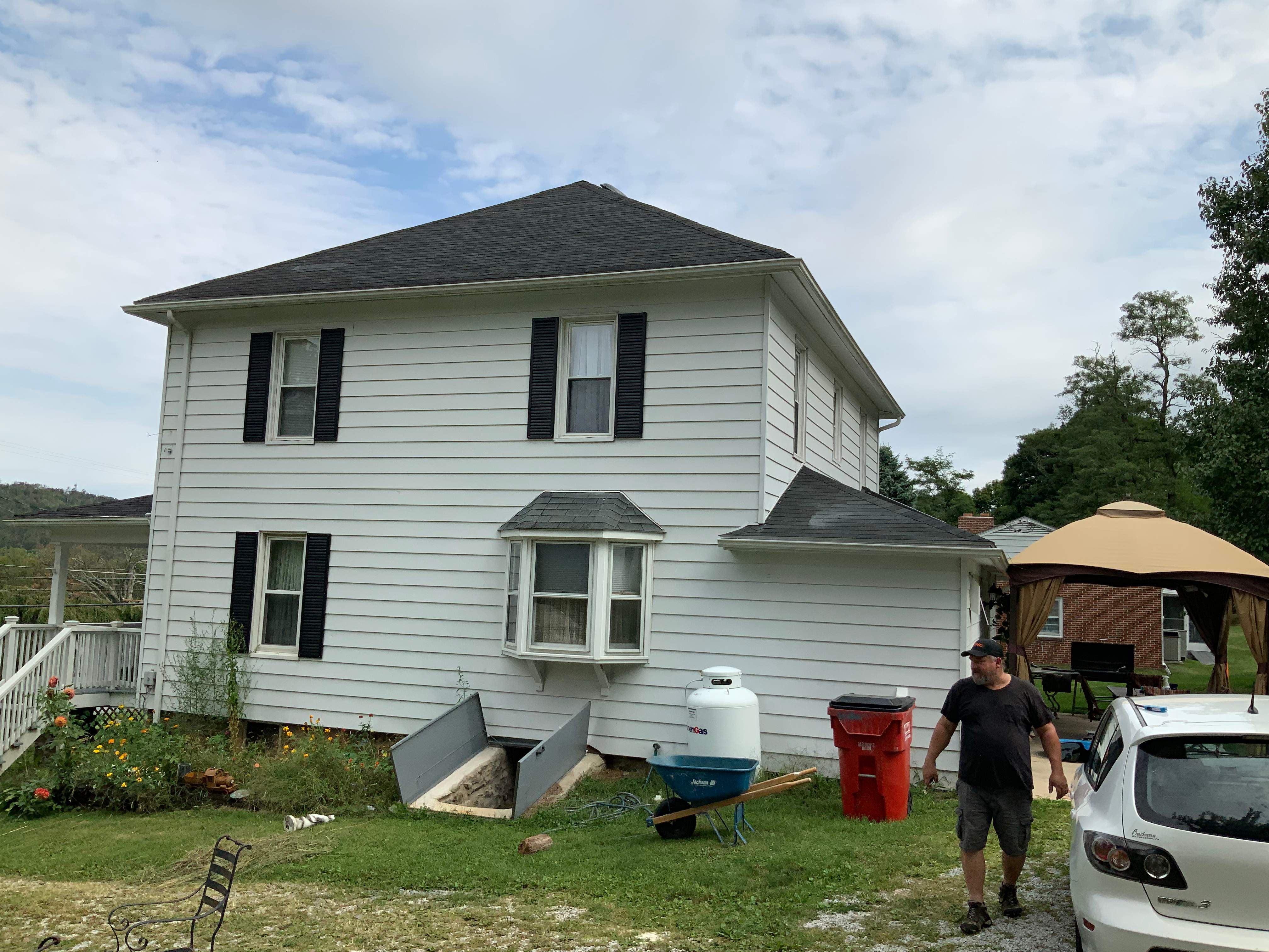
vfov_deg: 48.2
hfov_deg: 61.7
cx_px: 634
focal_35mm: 29
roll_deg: -1.8
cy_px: 476
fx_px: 1063
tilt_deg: +5.8
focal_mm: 3
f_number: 1.8
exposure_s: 1/2141
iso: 16
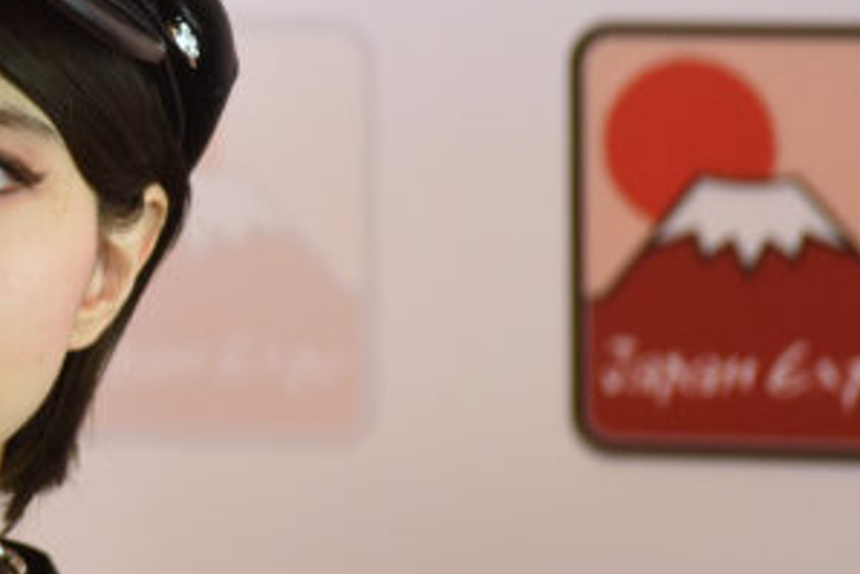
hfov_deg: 4.1
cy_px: 290
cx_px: -190
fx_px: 12021
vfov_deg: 2.7
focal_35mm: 503
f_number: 4.5
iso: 3200
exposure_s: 1/250
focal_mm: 200
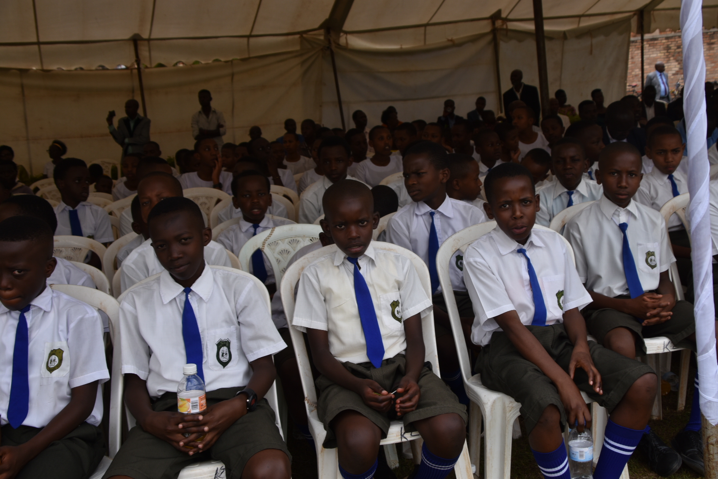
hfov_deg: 42.3
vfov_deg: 28.9
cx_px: 359
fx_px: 927
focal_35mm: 46
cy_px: 240
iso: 125
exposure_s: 1/250
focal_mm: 31
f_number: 8
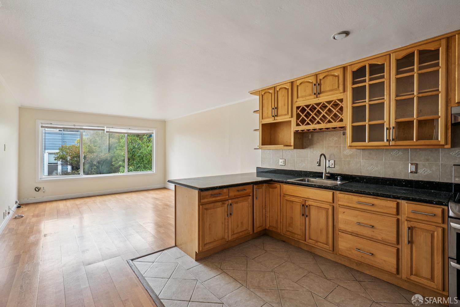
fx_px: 204
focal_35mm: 16
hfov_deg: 96.7
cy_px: 154
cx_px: 230
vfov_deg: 73.7
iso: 640
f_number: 8
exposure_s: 1/20
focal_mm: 16
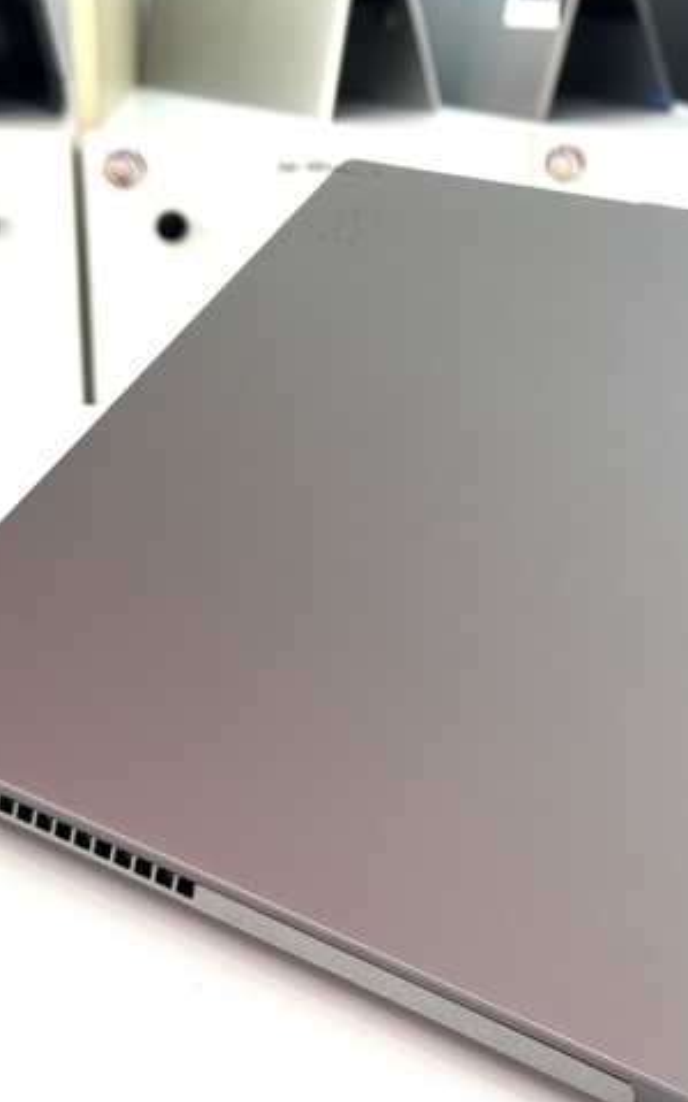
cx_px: 607
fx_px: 2552
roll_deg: +0.3
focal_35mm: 85
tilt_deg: -16.3
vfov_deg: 24.4
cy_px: 550
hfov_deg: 15.2
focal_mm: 6.76
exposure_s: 1/172
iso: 64
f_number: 1.78
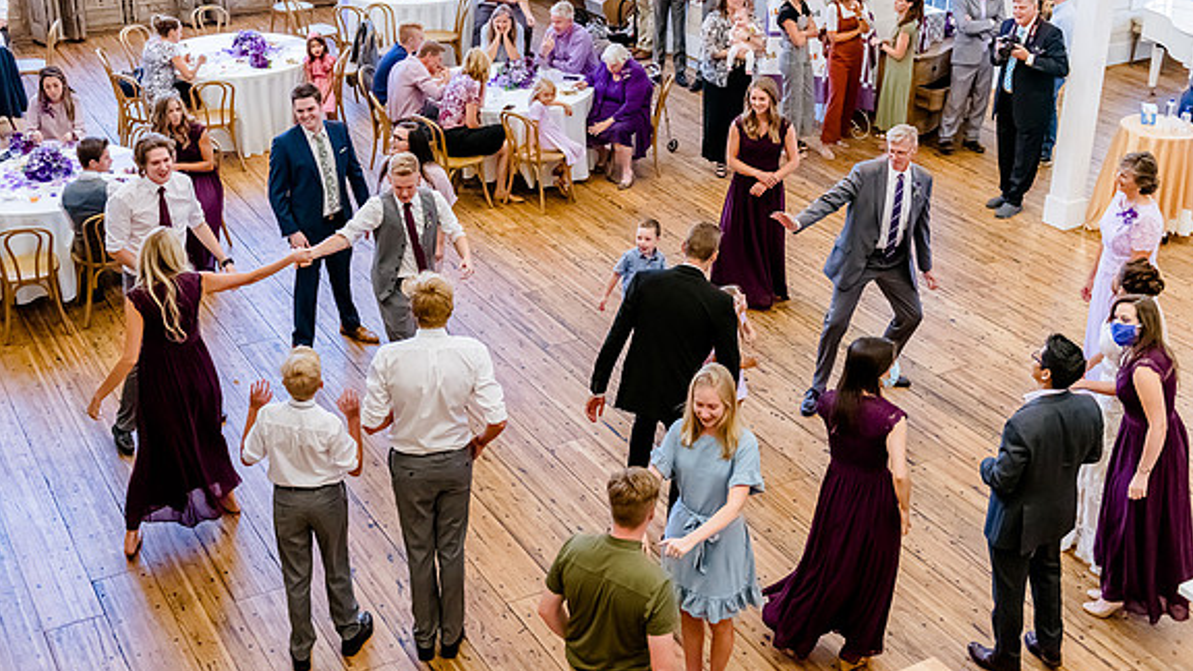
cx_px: 558
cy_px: 279
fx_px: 1424
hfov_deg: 45.4
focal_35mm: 45
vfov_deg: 26.5
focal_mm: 40
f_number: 3.2
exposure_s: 1/640
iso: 3200
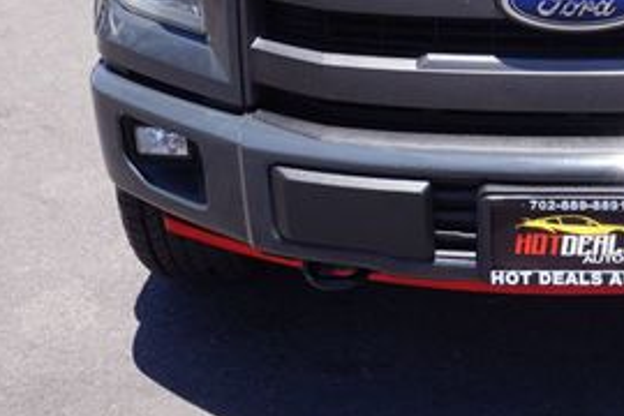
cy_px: -65
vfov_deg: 18.3
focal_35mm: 71
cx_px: 543
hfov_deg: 27.6
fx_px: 1231
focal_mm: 20
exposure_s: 1/80
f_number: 10
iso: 100
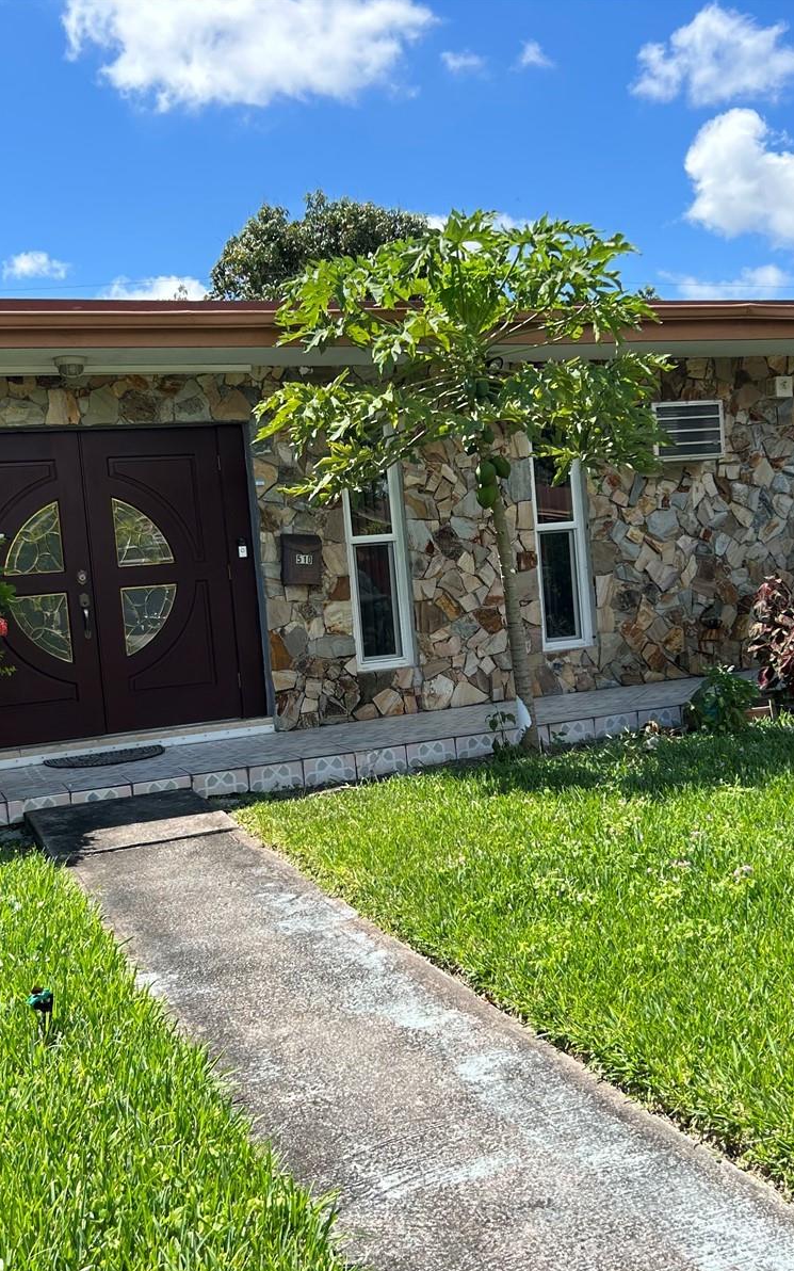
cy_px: 638
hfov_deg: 34.4
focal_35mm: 37
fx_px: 1281
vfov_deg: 52.7
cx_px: 408
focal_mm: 5.7
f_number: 1.5
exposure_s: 1/2165
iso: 50
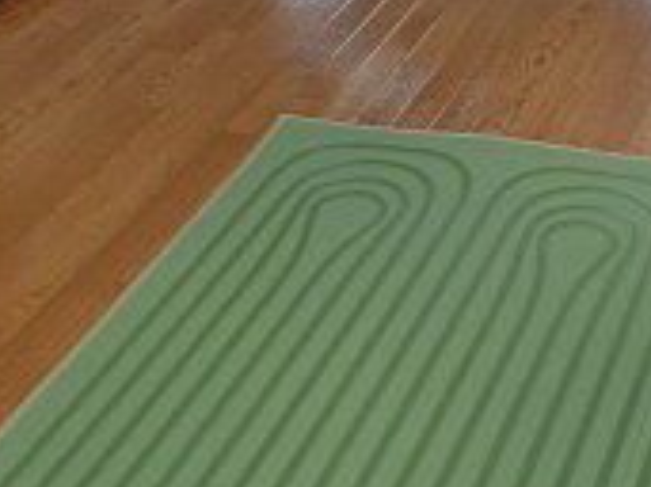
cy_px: -202
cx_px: 506
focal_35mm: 90
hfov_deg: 21.6
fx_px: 1691
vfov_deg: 15.4
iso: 125
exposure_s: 1/125
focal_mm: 4.24
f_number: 3
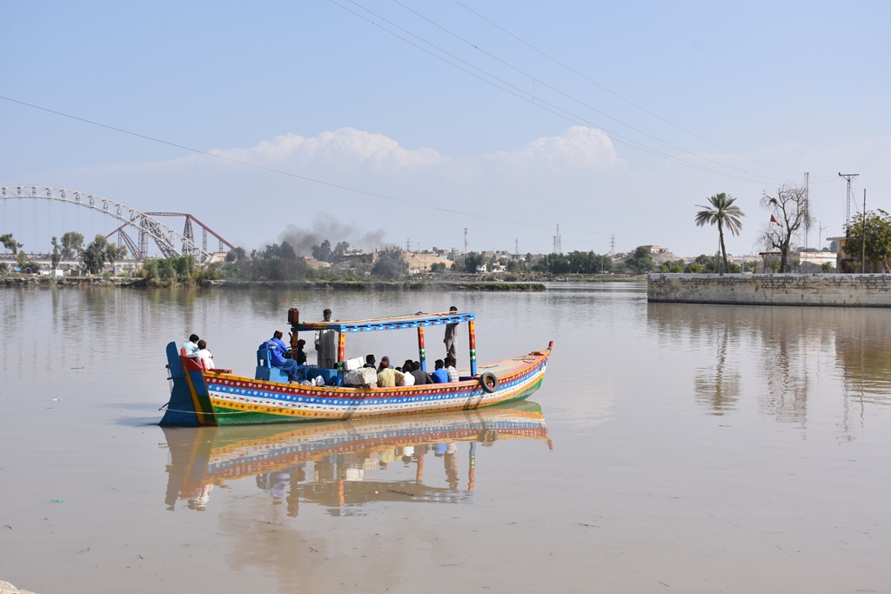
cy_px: 297
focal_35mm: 48
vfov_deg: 28.1
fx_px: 1188
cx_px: 446
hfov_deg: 41.1
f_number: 8
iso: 180
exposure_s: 1/500
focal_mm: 32
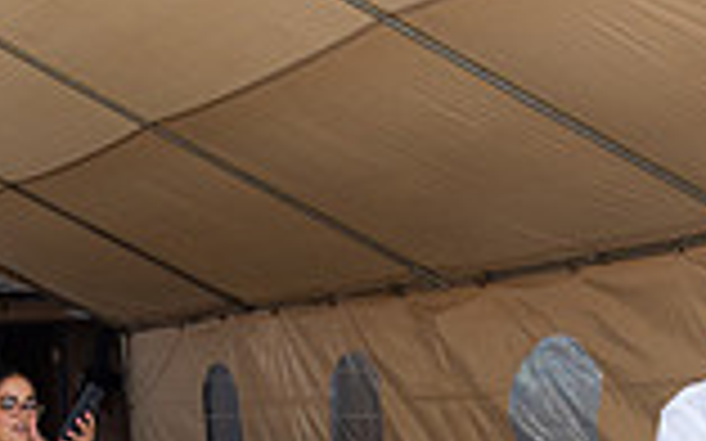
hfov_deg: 15.8
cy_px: 668
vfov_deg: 9.6
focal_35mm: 132
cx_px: 351
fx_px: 2539
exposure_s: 1/160
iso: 400
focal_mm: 35
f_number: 9
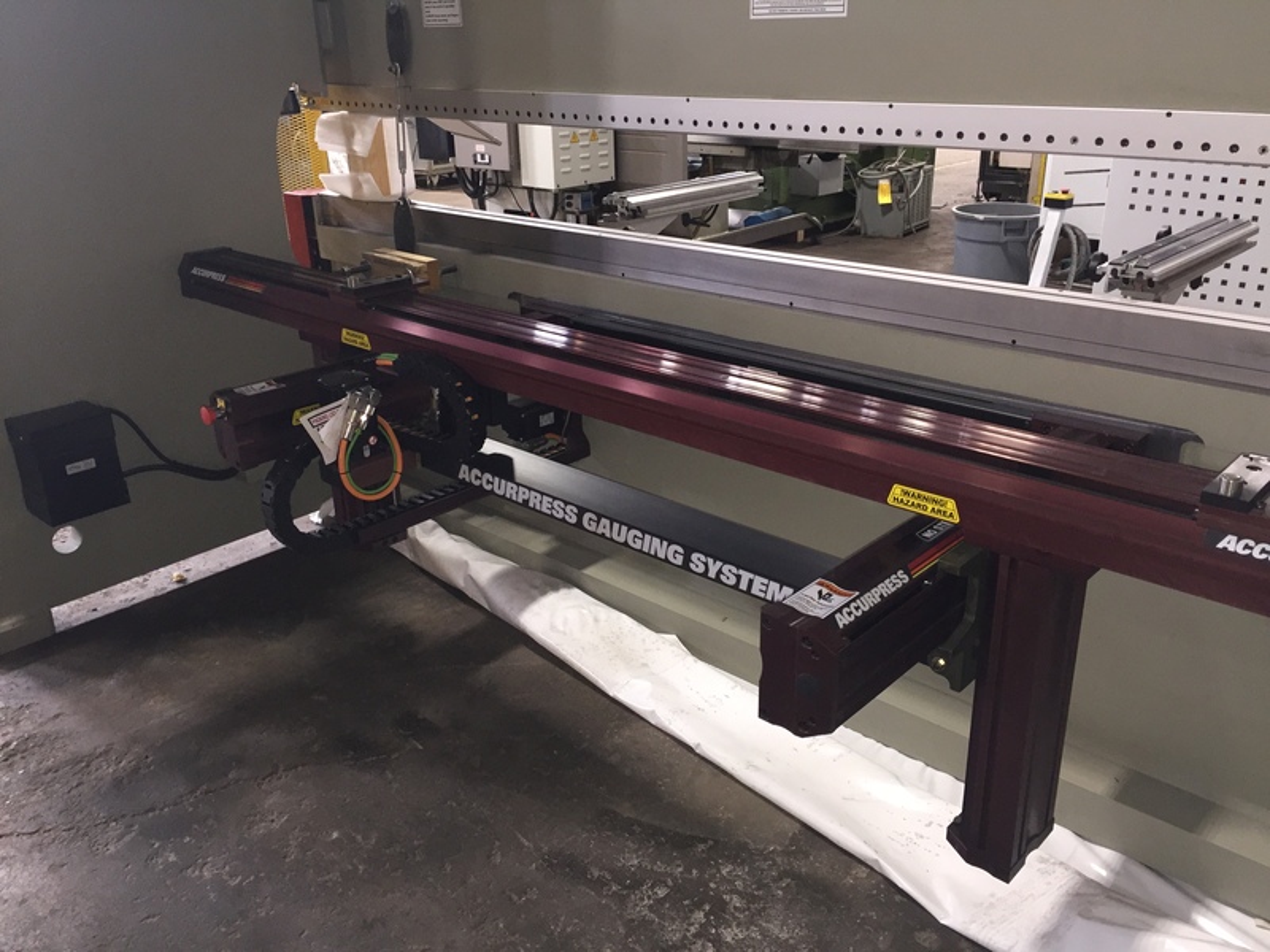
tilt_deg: -21.9
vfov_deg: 48.2
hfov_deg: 61.7
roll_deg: +1.6
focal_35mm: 29
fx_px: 1064
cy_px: 476
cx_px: 635
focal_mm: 4.15
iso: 160
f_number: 2.2
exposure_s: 1/20
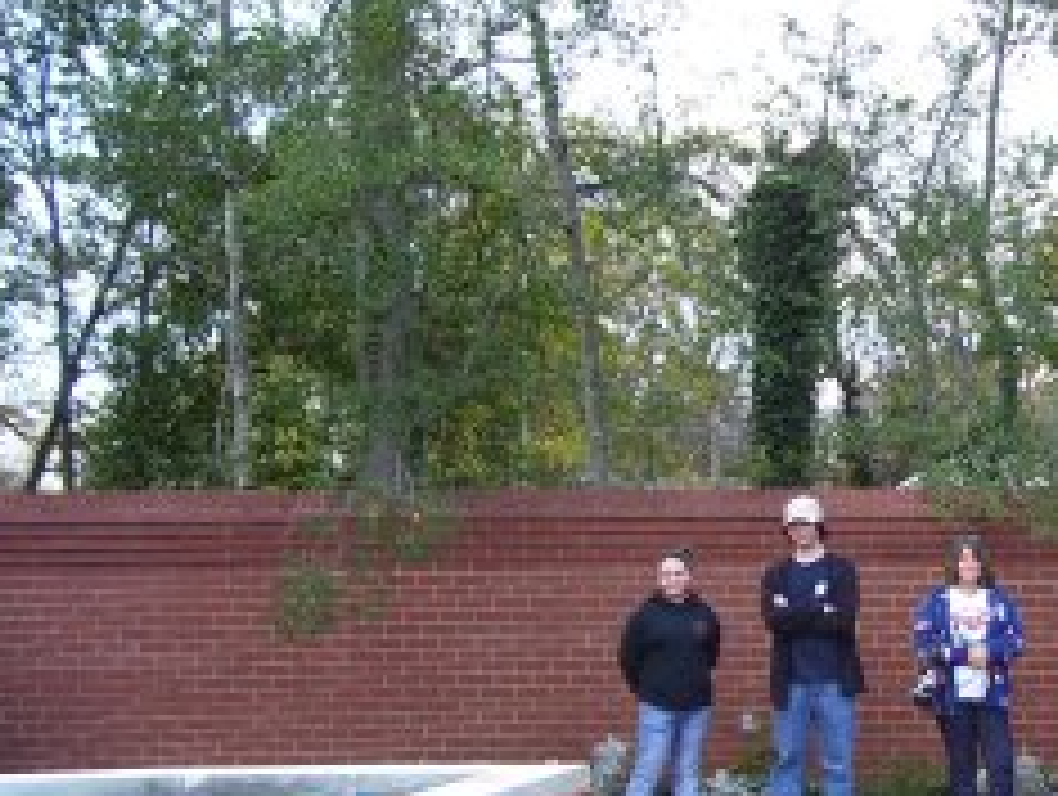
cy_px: 661
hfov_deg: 28.3
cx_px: 1008
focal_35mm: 65
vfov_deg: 22.3
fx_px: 1990
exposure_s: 1/250
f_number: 2.7
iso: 80
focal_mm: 5.6
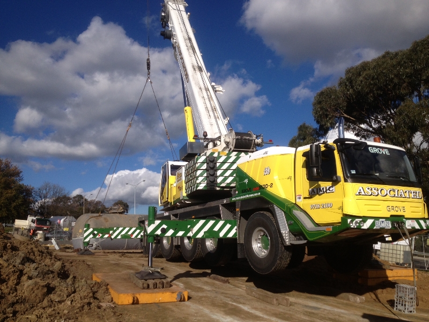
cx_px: 214
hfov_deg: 52.6
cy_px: 161
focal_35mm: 35
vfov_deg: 40.7
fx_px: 434
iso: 50
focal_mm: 4.28
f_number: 2.4
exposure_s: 1/2907
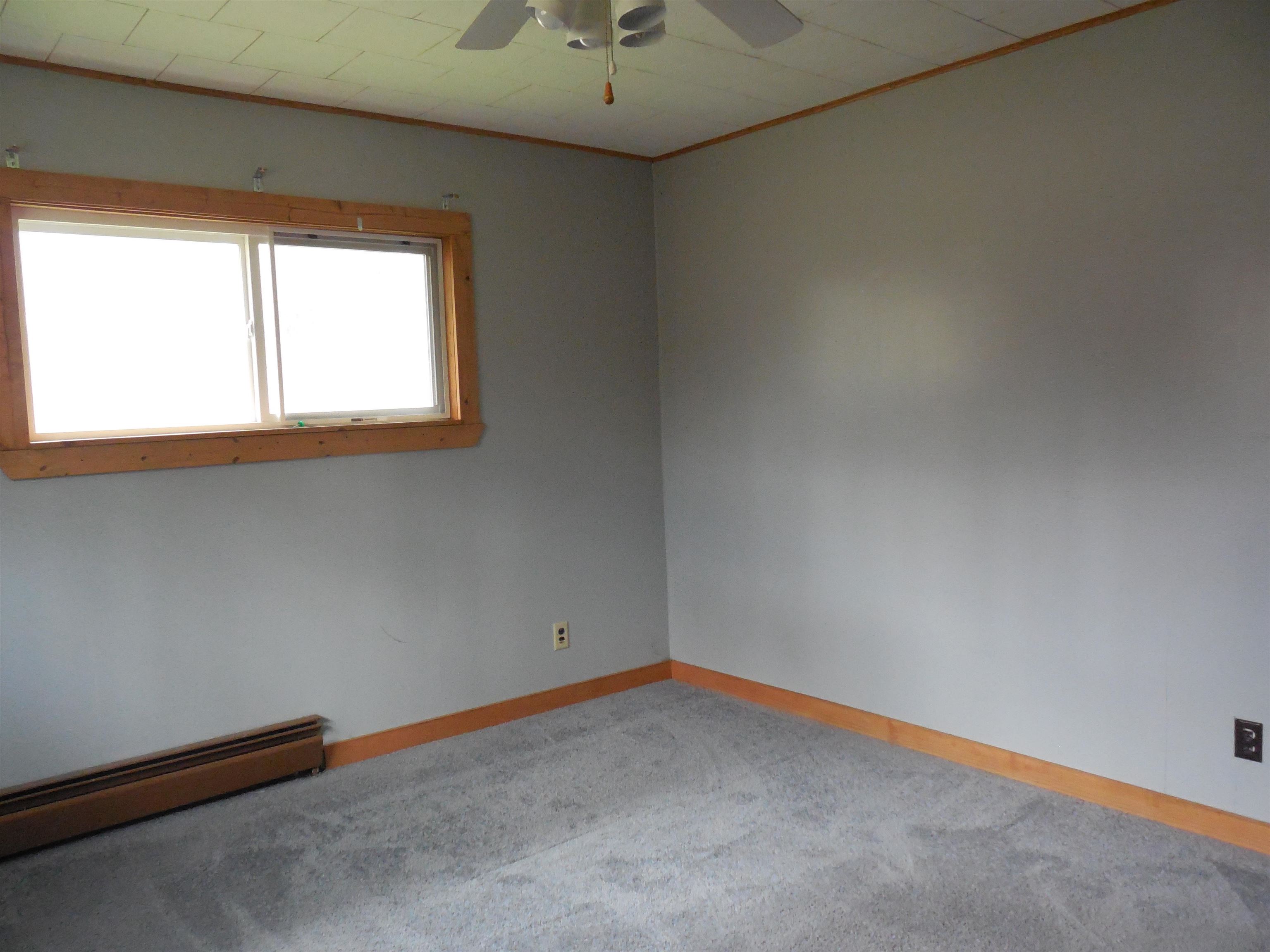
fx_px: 954
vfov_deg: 53.1
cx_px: 635
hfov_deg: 67.3
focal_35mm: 26
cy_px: 476
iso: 800
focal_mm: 4.6
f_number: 3.5
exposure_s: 1/50
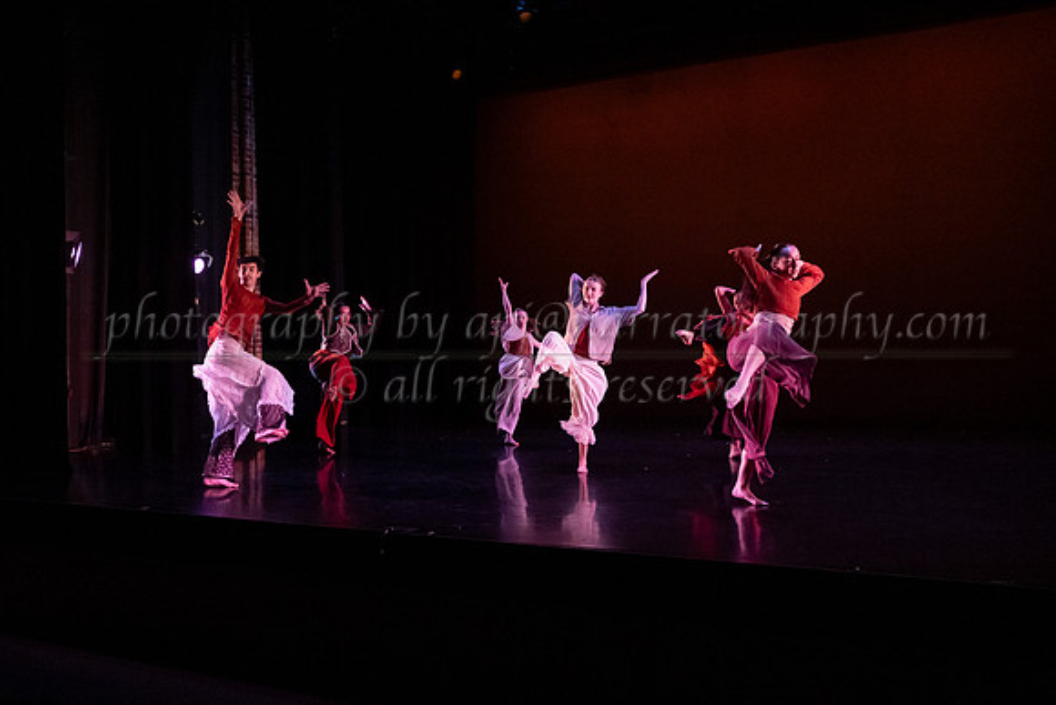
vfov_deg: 38.5
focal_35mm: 34
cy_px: 352
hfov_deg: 54.8
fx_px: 1008
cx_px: 408
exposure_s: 1/400
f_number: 4
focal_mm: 28
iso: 4000
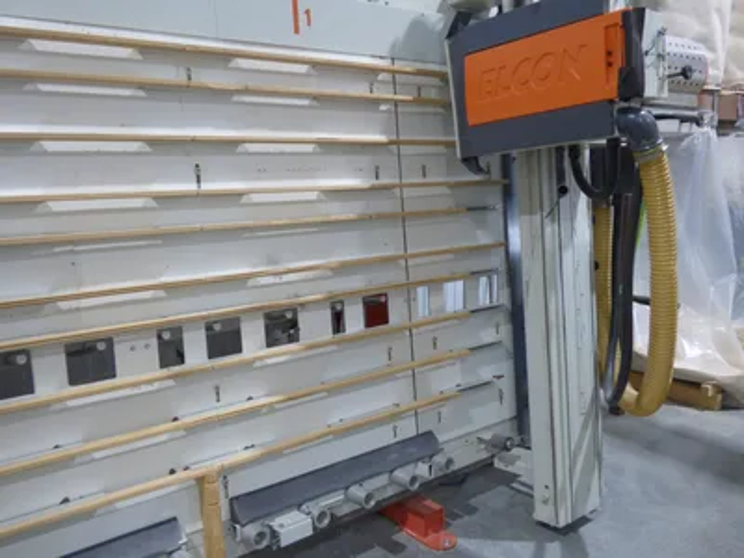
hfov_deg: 56.8
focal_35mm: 32
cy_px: 279
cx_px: 372
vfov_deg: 44.2
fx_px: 688
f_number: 3.4
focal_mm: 5.78
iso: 400
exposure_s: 1/60
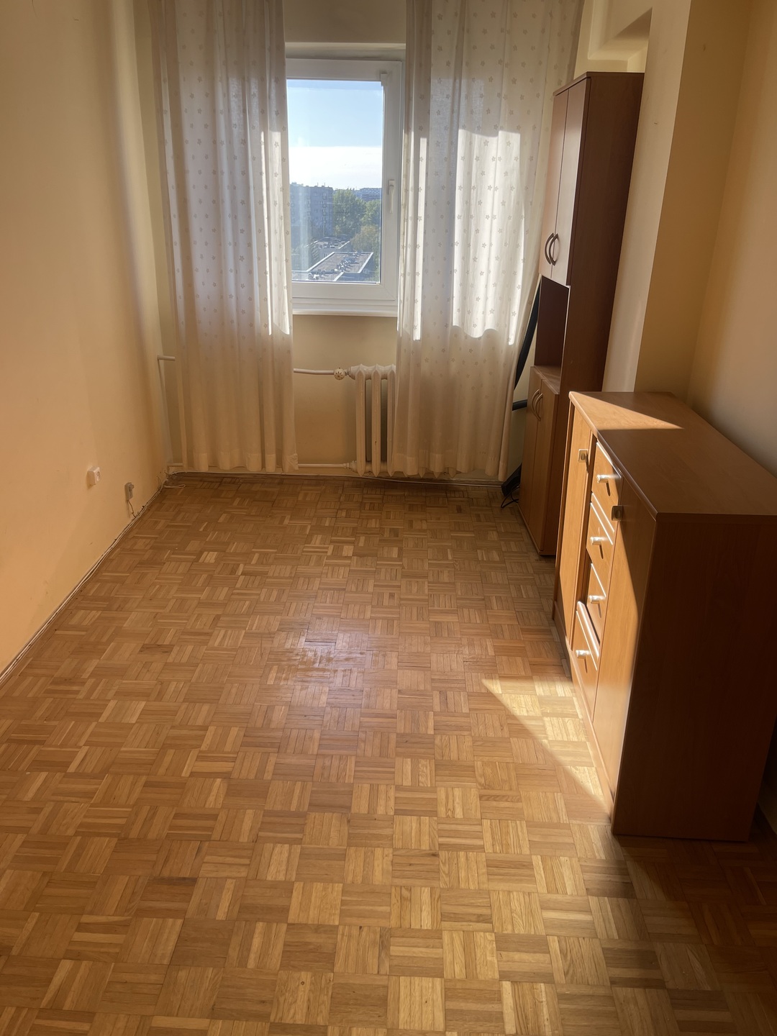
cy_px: 518
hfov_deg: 54.9
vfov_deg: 69.4
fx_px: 748
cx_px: 388
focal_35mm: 25
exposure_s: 1/584
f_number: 1.6
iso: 32
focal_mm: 5.1
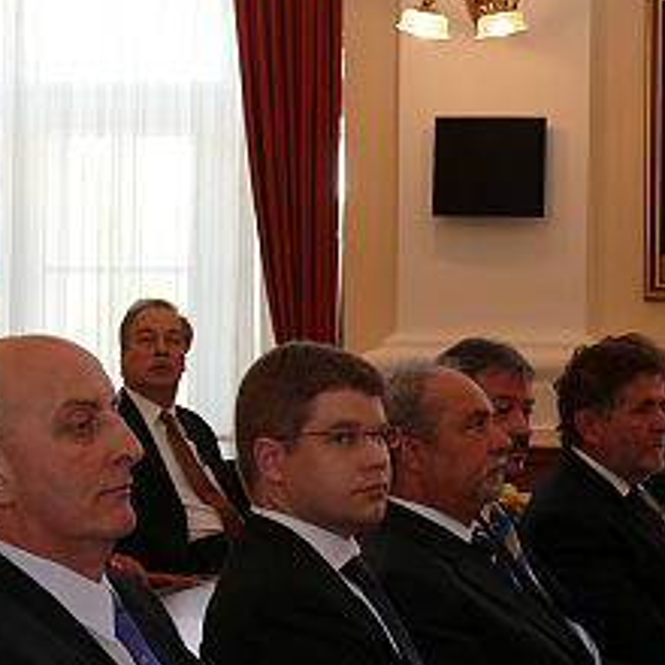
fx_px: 2630
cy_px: 475
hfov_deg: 14.4
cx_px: 345
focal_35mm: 121
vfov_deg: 14.4
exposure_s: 1/30
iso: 100
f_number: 4
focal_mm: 10.6
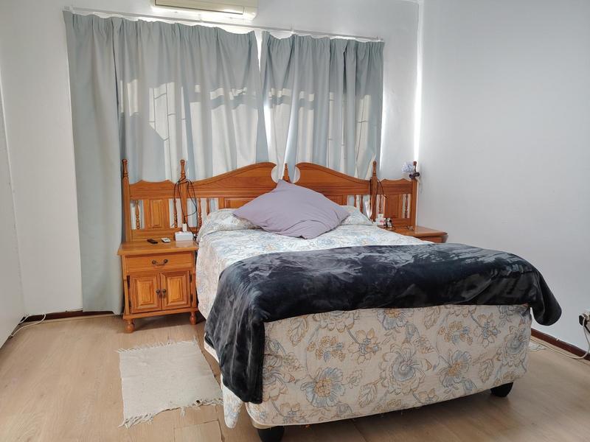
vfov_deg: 56.8
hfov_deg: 71.6
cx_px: 295
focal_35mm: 24
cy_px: 221
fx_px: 409
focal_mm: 5.25
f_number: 1.75
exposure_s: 1/33.3
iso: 769
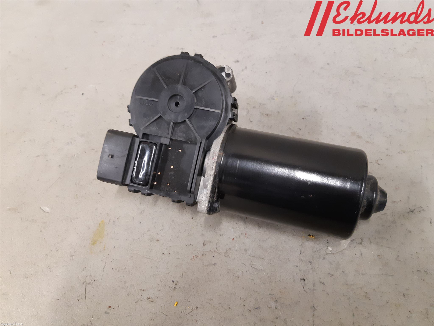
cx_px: 217
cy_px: 163
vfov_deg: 53.1
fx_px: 326
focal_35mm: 26
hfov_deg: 67.3
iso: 250
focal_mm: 3.93
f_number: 1.7
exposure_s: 1/50
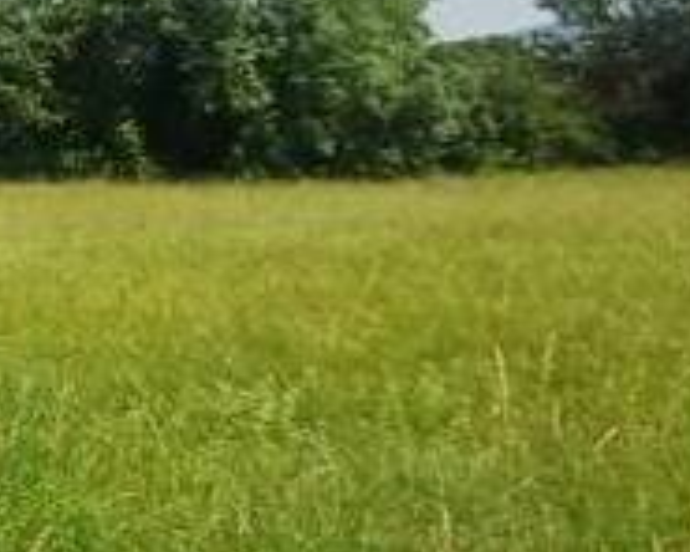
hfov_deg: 20.3
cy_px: 239
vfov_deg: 23.5
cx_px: -571
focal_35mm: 65
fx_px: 1327
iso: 40
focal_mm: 1.64
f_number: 2.2
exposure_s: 1/928
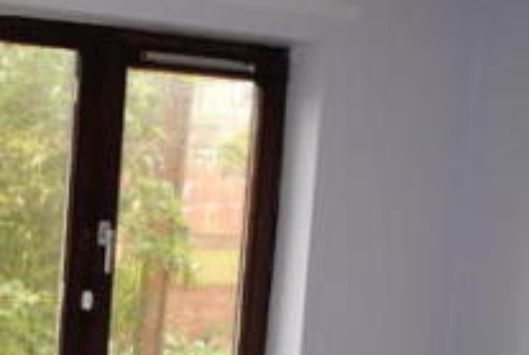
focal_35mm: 85
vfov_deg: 15.7
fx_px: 1252
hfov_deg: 22.0
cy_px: 400
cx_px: -107
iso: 200
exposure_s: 1/60
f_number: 3.5
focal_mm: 18
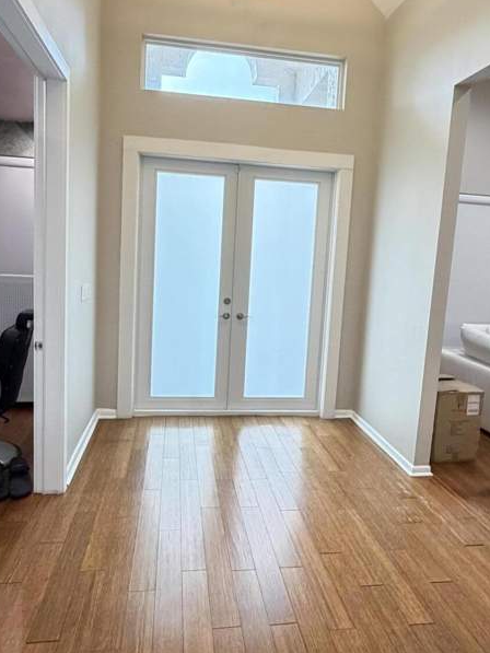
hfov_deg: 54.9
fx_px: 472
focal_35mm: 25
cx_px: 249
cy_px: 310
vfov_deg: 69.3
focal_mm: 2.22
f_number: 2.2
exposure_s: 1/60
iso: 500
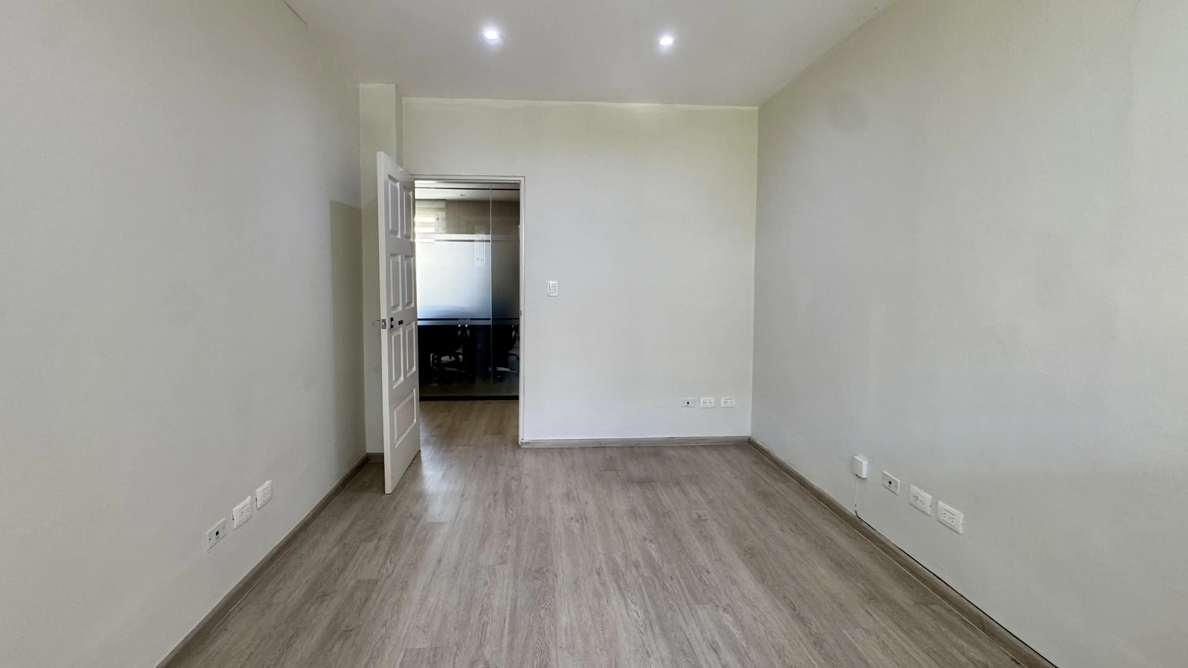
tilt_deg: -3.9
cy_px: 307
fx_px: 504
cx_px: 575
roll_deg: -0.7
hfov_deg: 99.3
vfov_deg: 67.0
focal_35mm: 16
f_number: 2.2
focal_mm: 2.22
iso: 160
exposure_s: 1/60
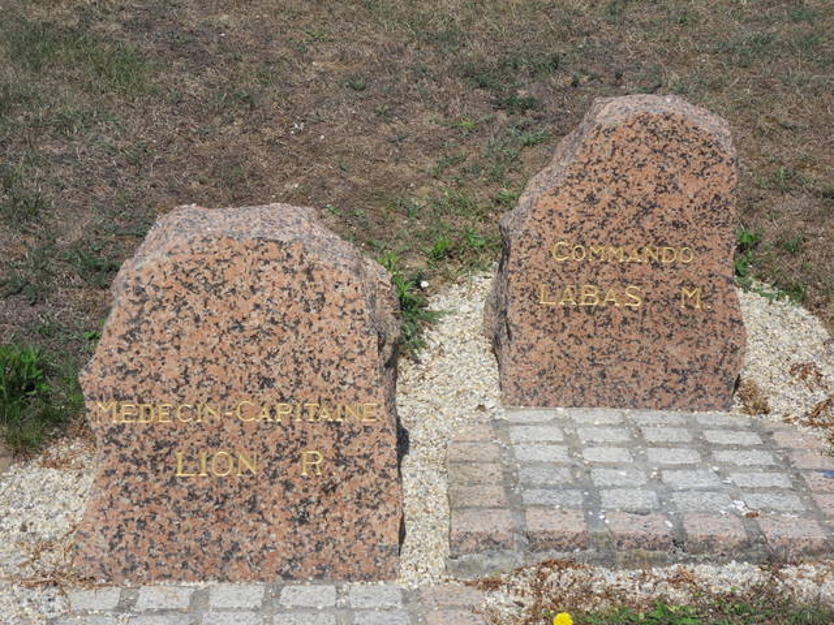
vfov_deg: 18.7
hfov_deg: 24.7
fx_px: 1903
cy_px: 312
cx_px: 417
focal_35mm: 79
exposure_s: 1/750
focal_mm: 14.2
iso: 80
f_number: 5.3
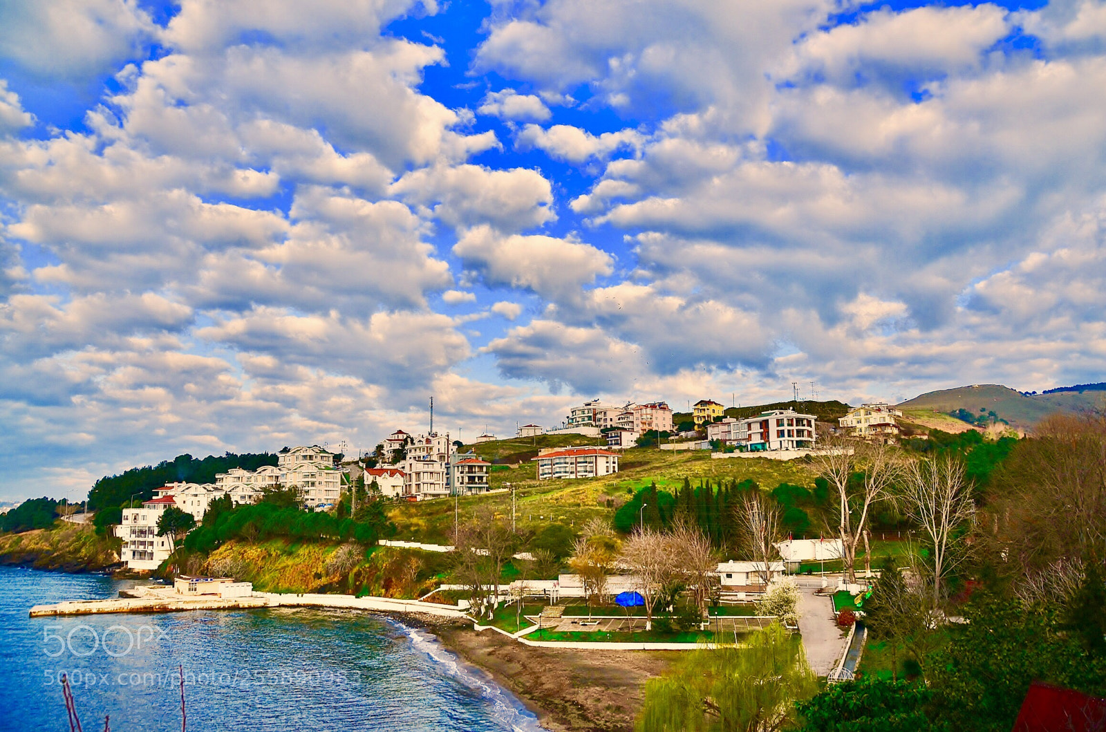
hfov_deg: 67.5
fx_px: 828
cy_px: 366
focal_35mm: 27
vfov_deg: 47.7
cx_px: 553
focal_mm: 18
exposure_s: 1/400
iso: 100
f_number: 5.6
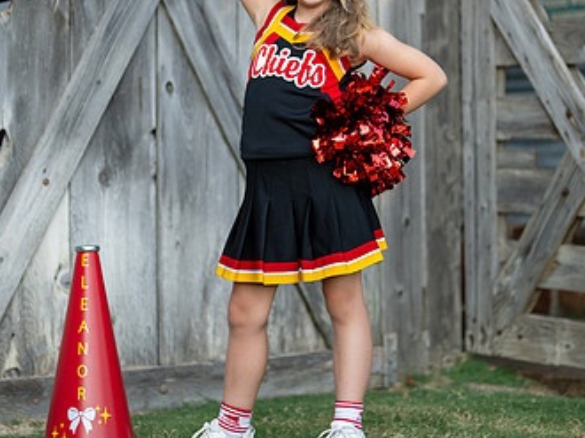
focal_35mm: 98
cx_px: 297
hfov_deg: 20.0
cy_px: 137
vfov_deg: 15.0
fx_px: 1655
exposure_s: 1/2000
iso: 125
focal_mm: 50
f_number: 1.2
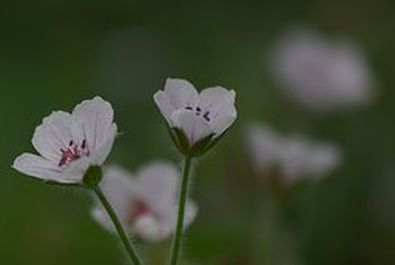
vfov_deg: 2.6
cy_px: 230
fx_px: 5939
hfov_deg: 3.8
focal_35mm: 540
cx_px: 6
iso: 100
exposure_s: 1/800
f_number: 3.5
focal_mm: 180
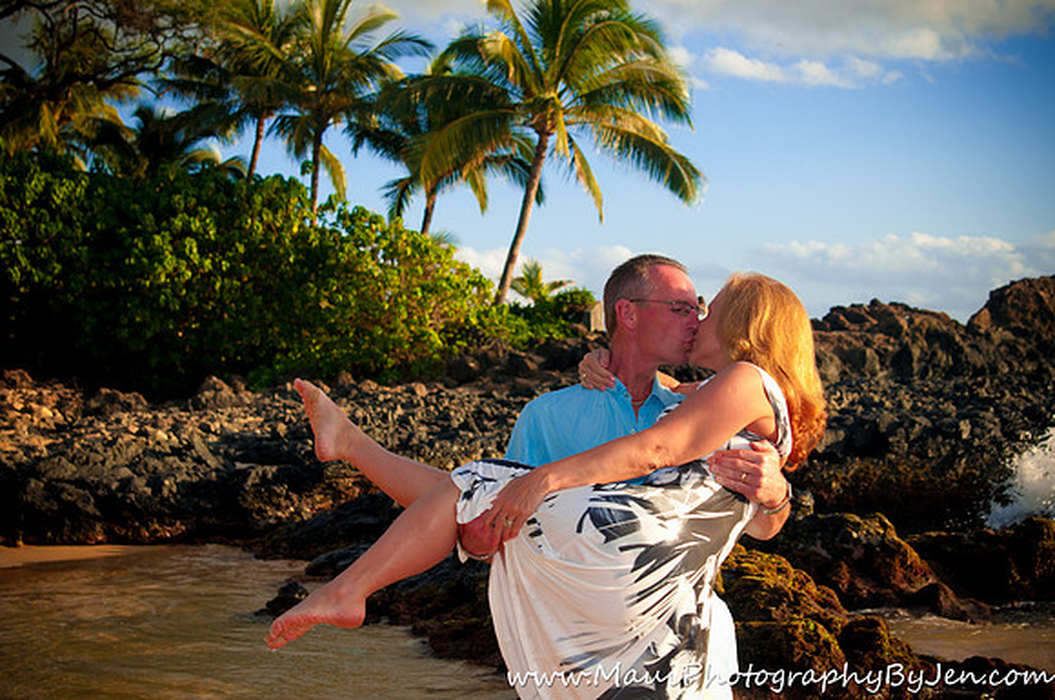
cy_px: 350
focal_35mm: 60
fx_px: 1756
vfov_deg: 22.6
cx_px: 528
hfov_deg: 33.4
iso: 200
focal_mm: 40
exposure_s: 1/400
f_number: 4.5
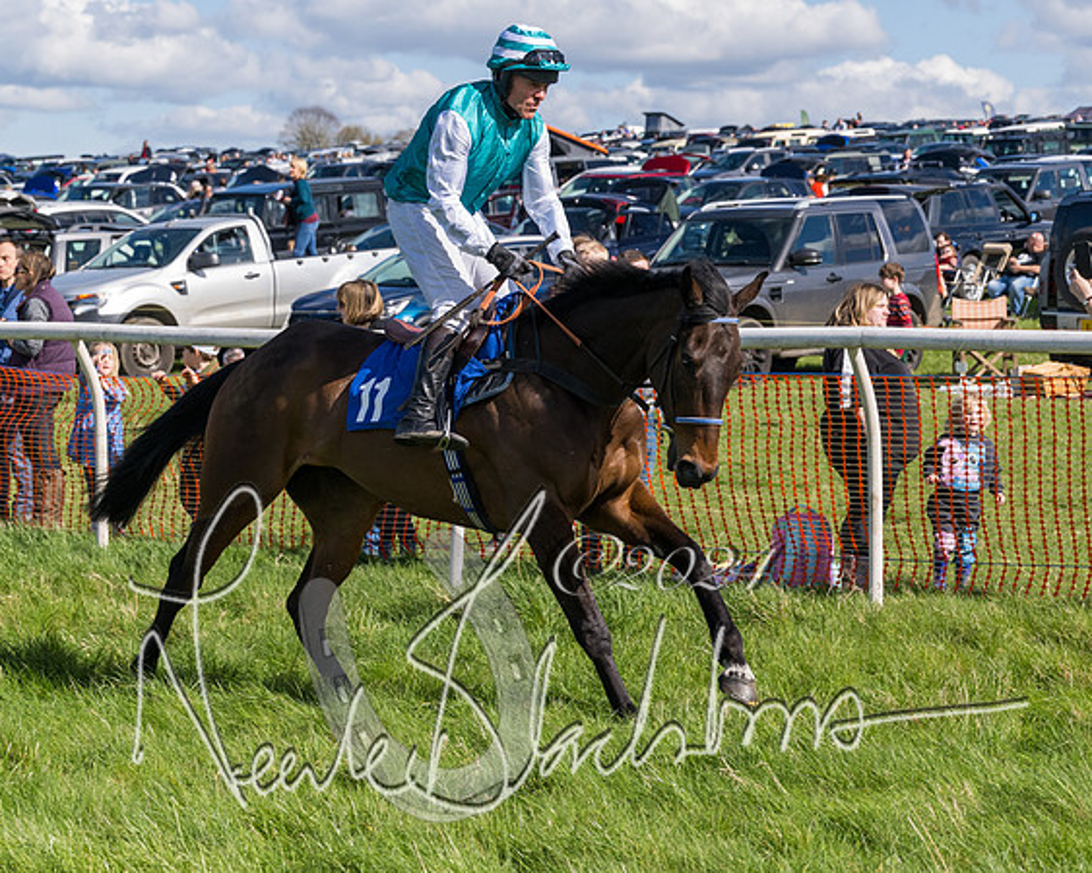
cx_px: 655
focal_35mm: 118
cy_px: 436
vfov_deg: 13.0
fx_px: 3822
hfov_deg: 16.2
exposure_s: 1/2000
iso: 400
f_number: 5.6
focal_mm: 70
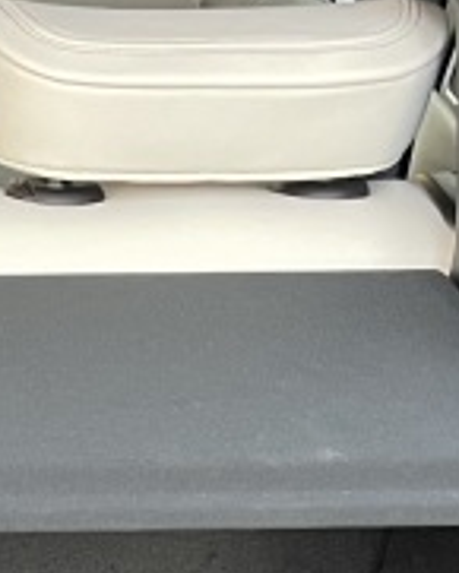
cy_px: 1361
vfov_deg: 10.1
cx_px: -459
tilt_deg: -38.7
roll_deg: -0.6
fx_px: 2850
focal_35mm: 168
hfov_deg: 8.7
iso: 160
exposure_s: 1/60
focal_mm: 4.2
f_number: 1.6
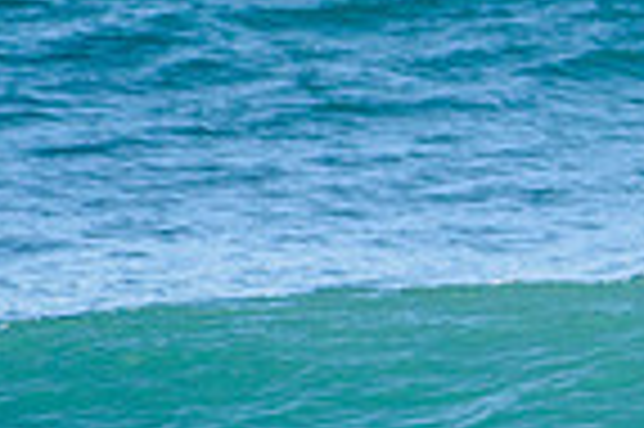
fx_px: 44546
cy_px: 566
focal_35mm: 2493
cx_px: 1254
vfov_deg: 0.6
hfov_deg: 0.8
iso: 220
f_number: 5.6
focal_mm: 500
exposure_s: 1/2000
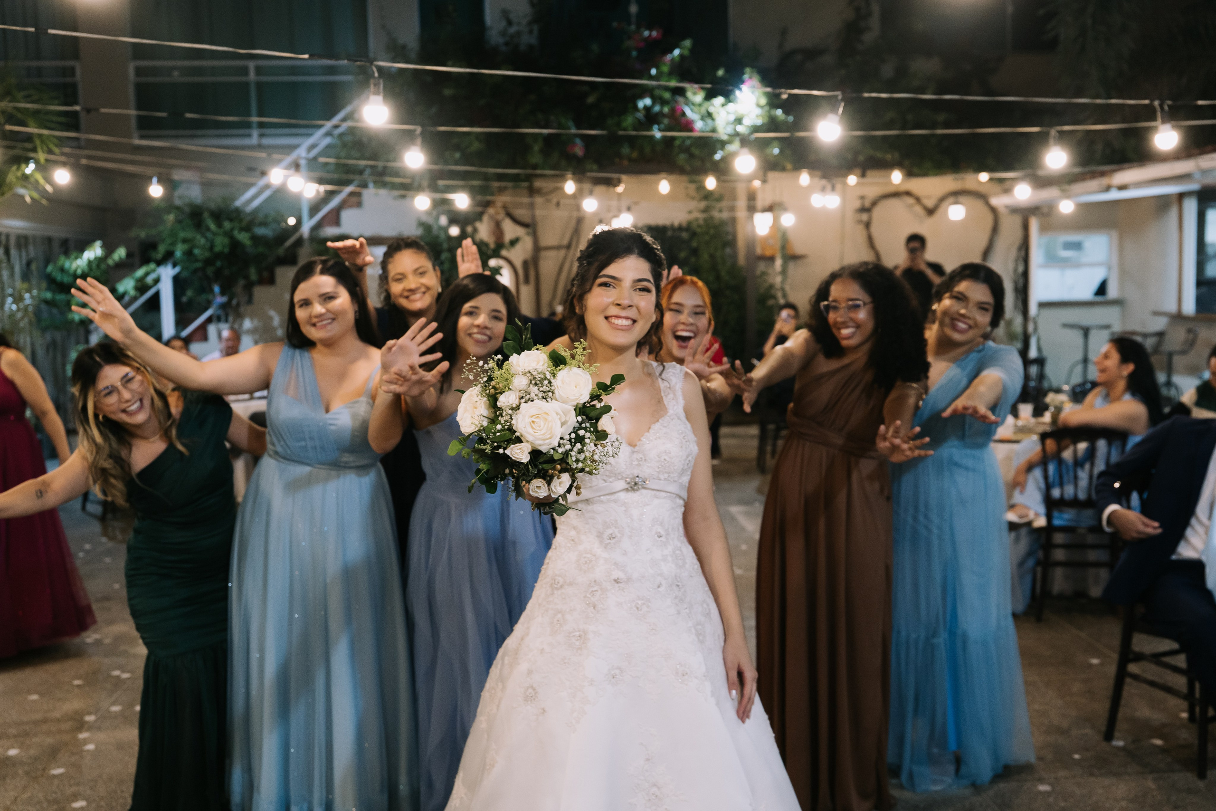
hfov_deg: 48.5
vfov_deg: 33.4
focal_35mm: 40
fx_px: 1351
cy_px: 406
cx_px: 608
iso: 800
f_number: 4
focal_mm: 39
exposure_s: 1/100
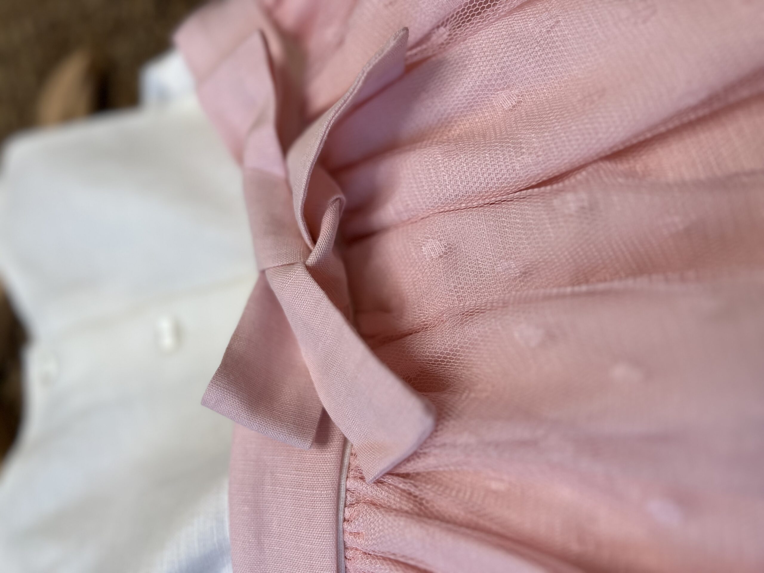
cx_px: 382
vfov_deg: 53.1
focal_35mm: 26
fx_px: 574
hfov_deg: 67.3
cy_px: 286
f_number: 1.5
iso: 50
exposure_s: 1/597
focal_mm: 5.7
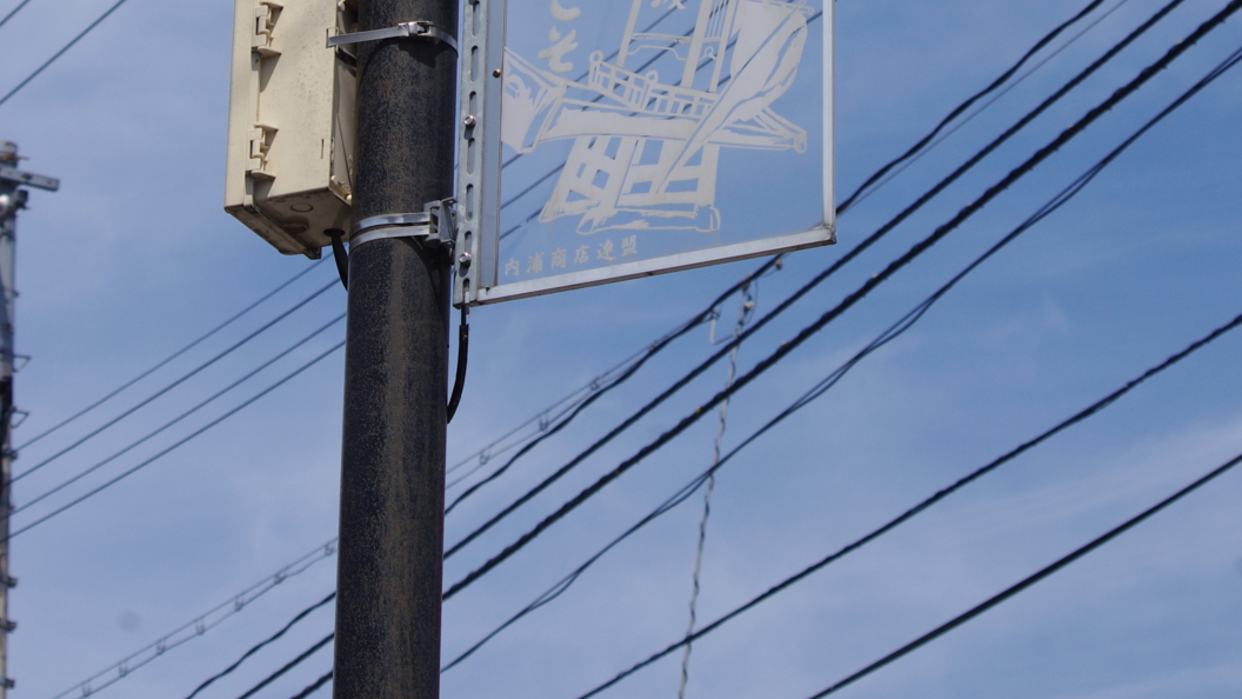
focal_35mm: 149
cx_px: 623
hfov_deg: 14.4
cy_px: -158
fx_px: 4907
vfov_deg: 8.1
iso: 200
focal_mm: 62.5
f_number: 8
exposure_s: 1/800
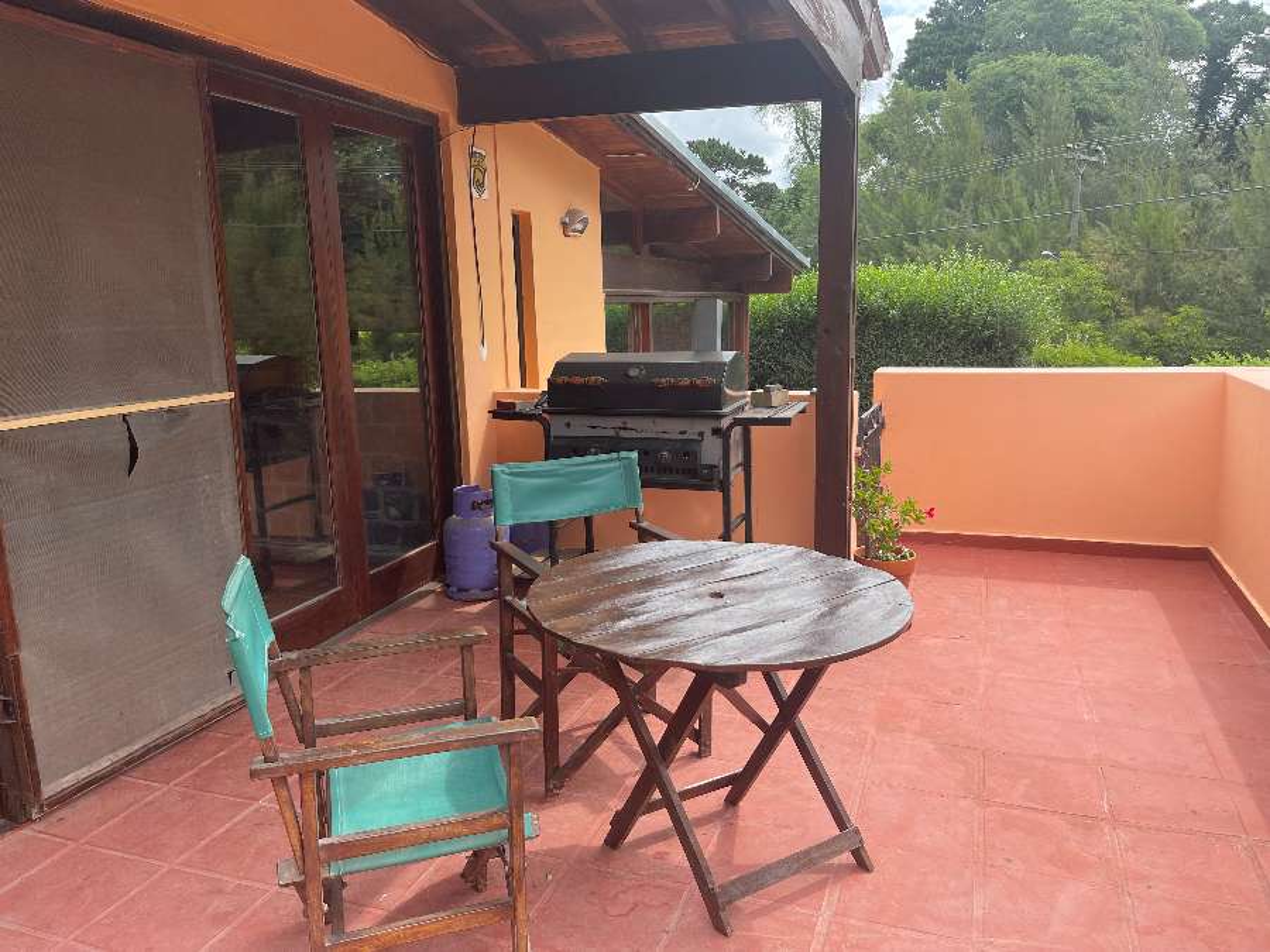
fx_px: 954
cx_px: 635
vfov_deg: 53.1
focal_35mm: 26
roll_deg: +1.4
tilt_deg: -10.6
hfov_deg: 67.3
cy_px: 476
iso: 32
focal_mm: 5.1
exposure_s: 1/791
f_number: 1.6
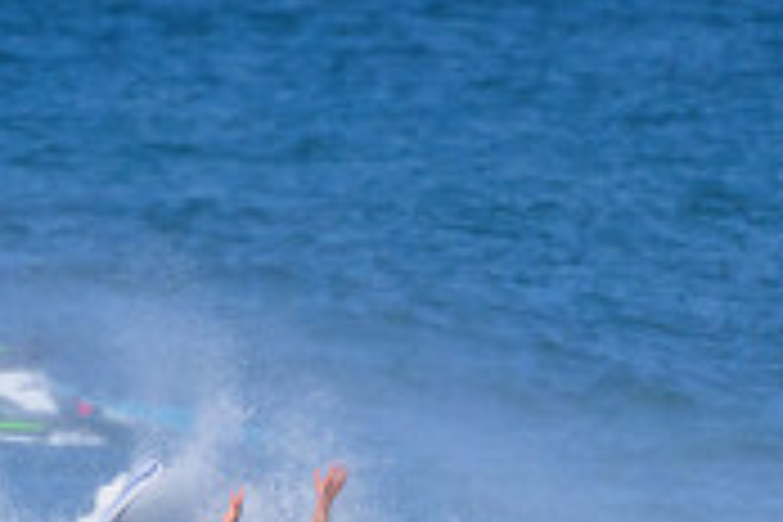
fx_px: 65071
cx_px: 68
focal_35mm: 2992
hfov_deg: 0.7
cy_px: 799
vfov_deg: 0.5
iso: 1250
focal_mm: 900
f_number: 11
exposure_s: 1/3200
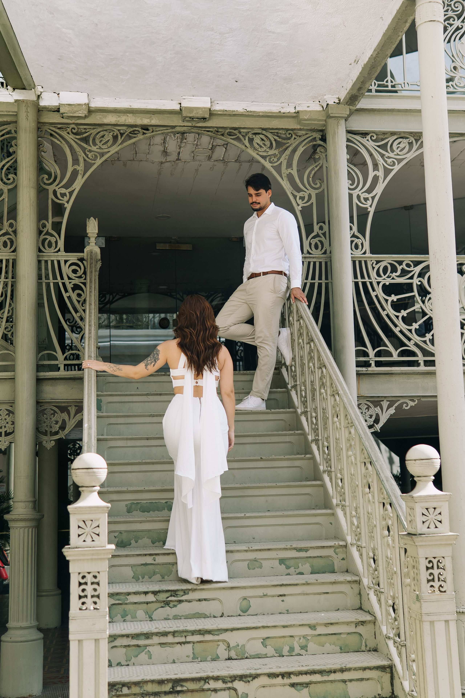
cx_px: 232
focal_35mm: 45
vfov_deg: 43.6
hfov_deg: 29.9
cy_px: 349
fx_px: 872
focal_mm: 30
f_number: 2.5
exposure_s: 1/320
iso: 100
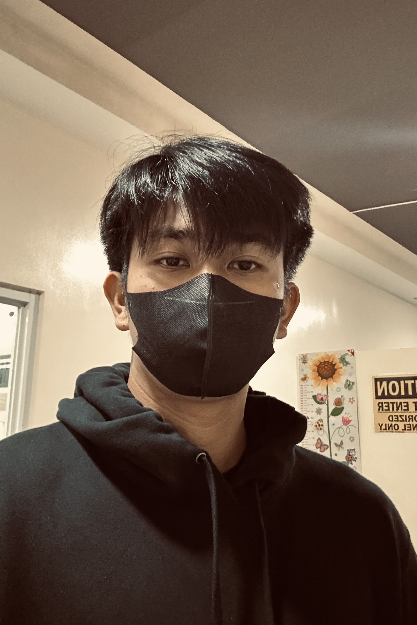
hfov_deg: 41.1
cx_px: 191
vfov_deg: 58.7
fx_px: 556
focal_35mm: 32
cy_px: 317
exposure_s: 1/16
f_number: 1.9
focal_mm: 2.69
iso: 640
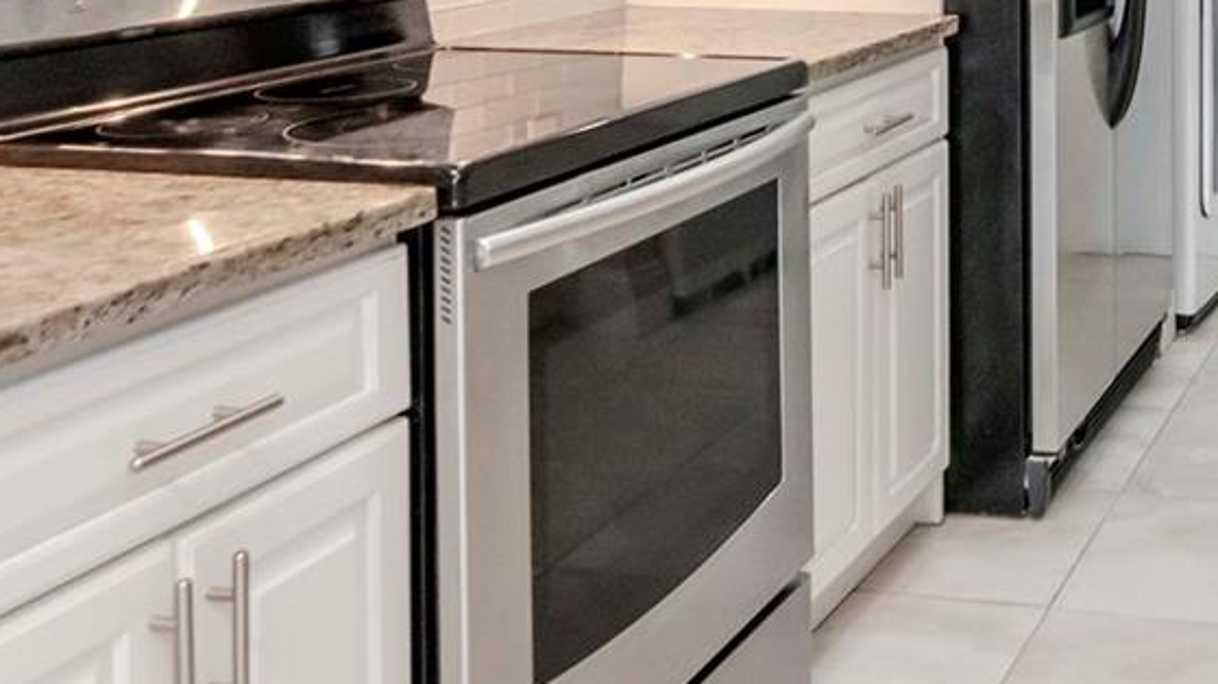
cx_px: 1155
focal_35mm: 50
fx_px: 1598
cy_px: -187
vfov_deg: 21.9
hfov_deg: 38.1
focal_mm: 11
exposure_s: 1/20
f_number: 7.1
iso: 800
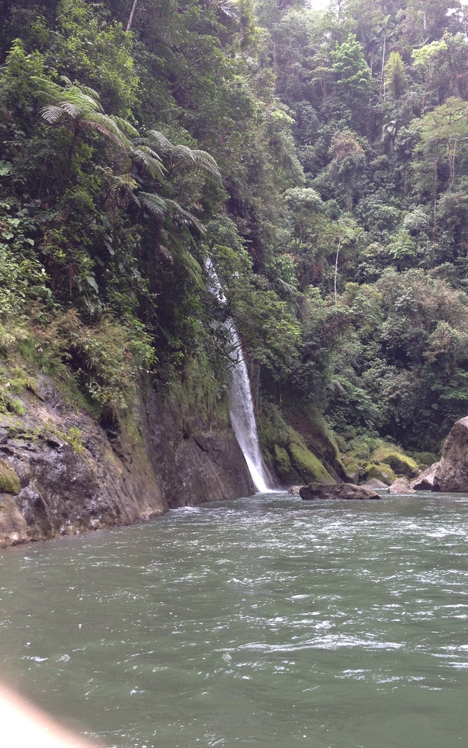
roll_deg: +2.9
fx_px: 816
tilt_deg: +7.5
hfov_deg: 32.0
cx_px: 251
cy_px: 348
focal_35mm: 40
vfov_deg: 49.2
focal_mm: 4.28
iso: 50
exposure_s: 1/165
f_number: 2.4
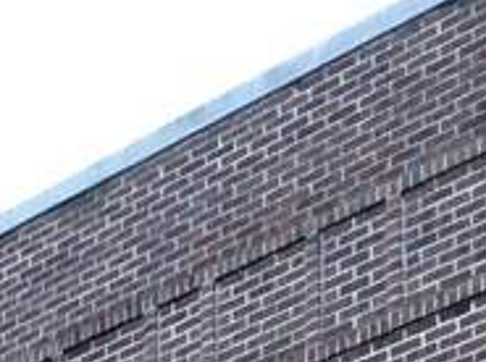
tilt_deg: +12.1
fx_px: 2550
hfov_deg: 10.7
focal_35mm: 182
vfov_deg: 7.2
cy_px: 1115
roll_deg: -2.1
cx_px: -47
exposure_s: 1/15
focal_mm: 3.99
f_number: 1.8
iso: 50
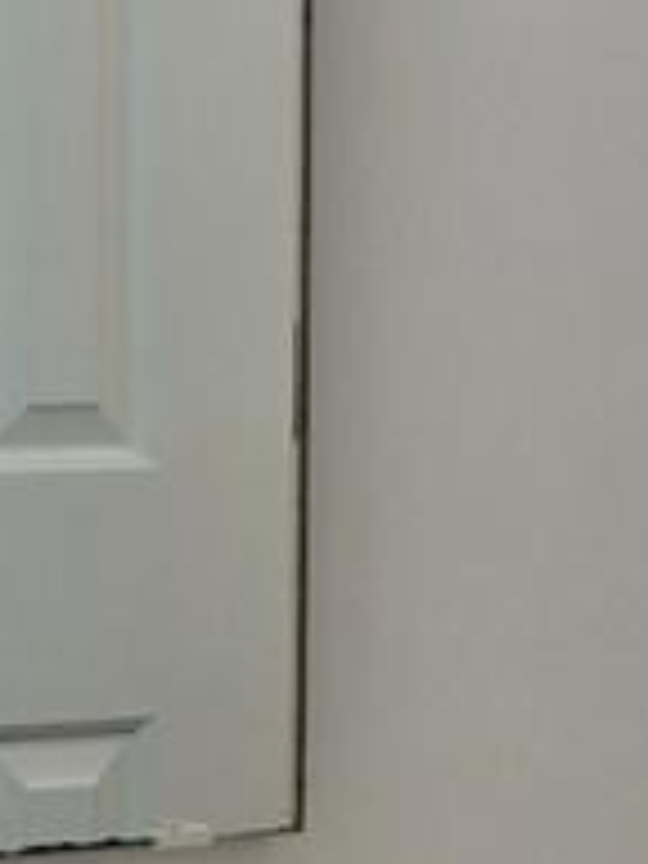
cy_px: 778
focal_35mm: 184
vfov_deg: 10.7
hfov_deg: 8.0
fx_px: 4593
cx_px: 891
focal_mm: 5.4
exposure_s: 1/120
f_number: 1.8
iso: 50
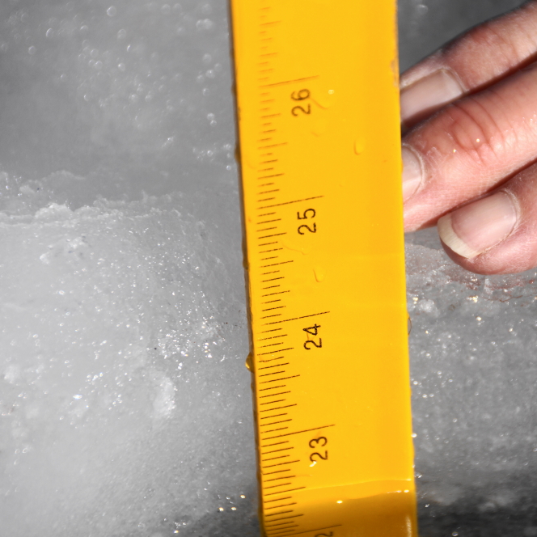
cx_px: 367
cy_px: 268
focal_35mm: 480
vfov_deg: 3.7
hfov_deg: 3.7
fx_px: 8424
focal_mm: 250
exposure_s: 1/500
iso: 100
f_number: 6.3
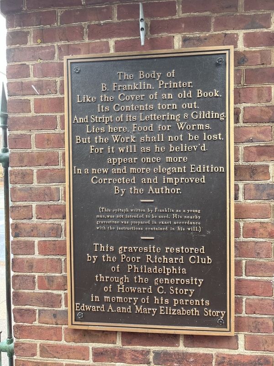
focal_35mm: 26
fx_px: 274
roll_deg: -0.6
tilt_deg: -1.7
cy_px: 183
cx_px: 137
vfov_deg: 67.3
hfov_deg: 53.1
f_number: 1.6
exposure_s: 1/121
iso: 80
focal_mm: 5.1
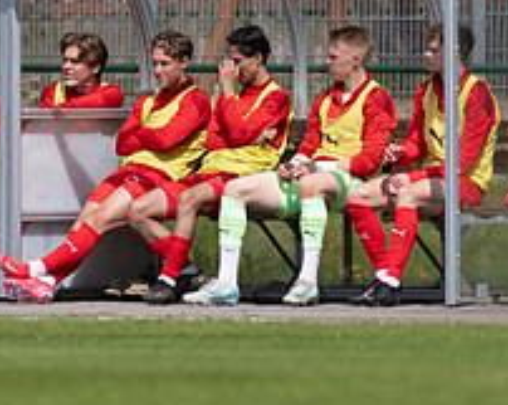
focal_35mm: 1234
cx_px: 83
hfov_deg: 1.6
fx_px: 18526
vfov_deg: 1.3
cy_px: 140
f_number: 3.2
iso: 100
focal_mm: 300
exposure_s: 1/2000
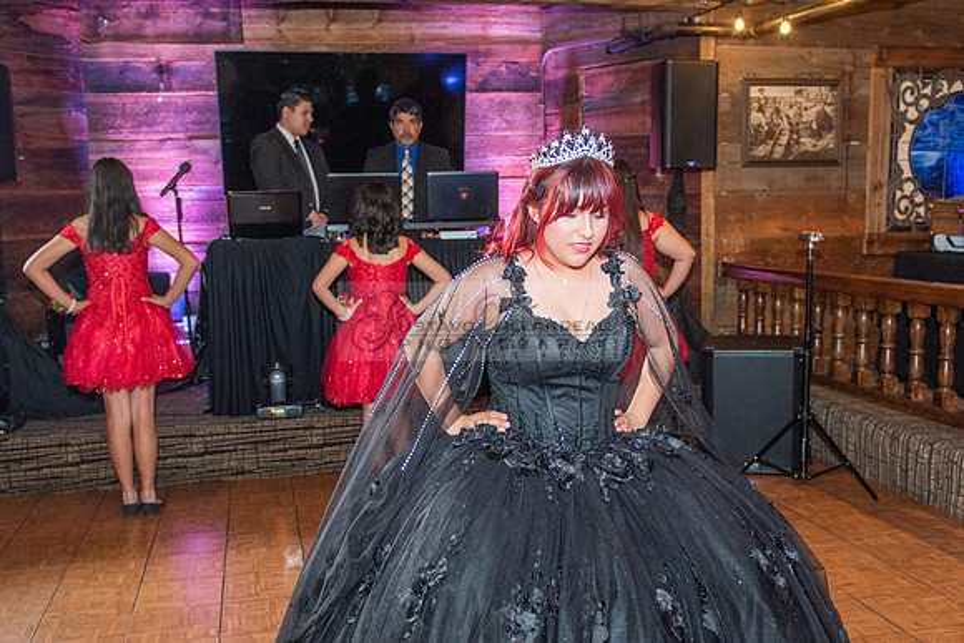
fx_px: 1054
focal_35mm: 39
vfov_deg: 33.6
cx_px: 522
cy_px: 426
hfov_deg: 49.1
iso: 1250
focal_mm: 24
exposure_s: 1/160
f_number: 2.8
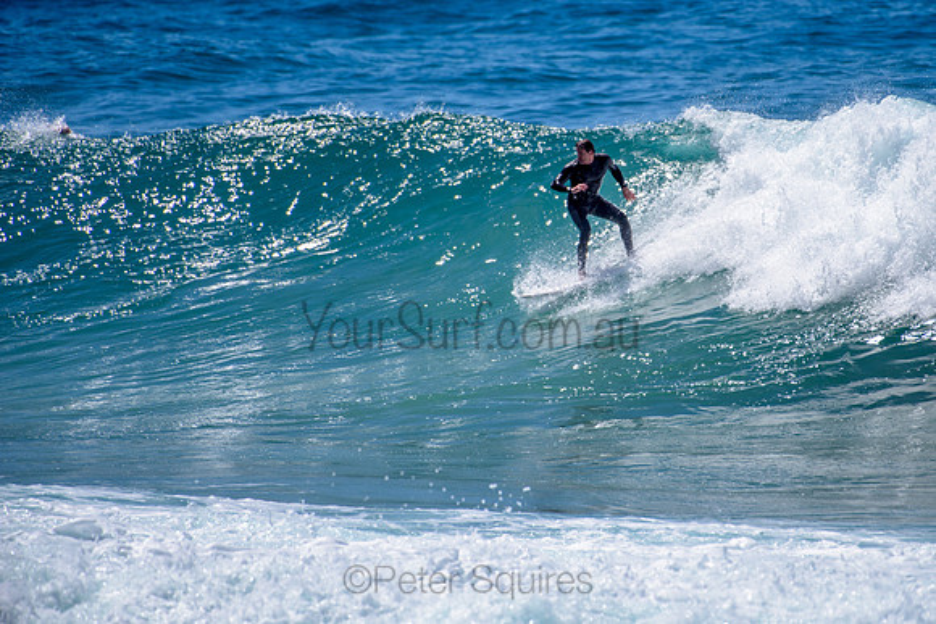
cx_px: 574
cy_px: 242
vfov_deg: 2.2
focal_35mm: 613
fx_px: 15936
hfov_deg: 3.4
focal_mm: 500
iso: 90
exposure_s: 1/2000
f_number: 5.6
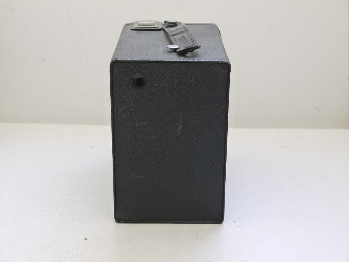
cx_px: 174
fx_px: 665
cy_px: 131
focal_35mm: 66
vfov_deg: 22.3
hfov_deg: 29.4
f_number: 10
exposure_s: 1/6
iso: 400
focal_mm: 33
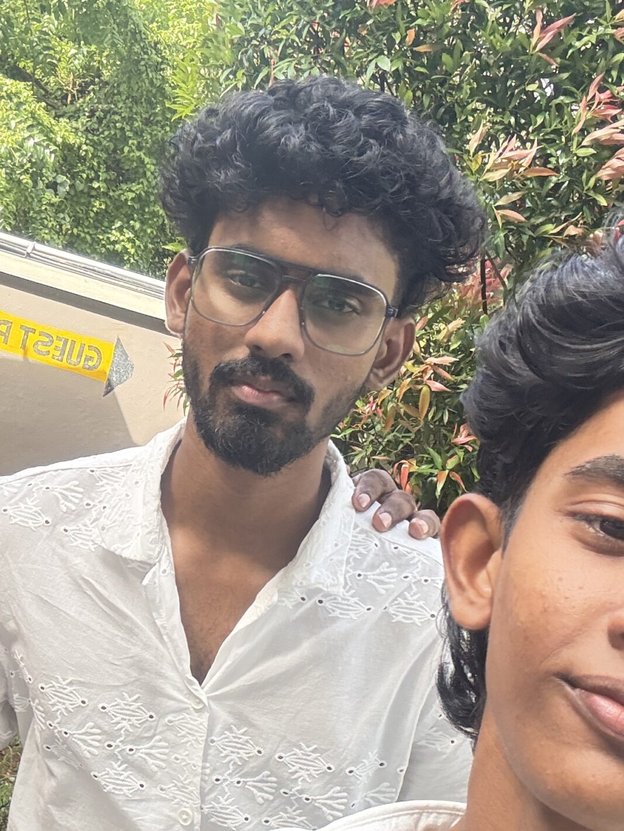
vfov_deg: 35.3
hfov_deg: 26.8
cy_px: 529
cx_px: 182
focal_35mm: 54
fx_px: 1298
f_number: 1.9
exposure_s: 1/121
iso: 40
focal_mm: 2.69
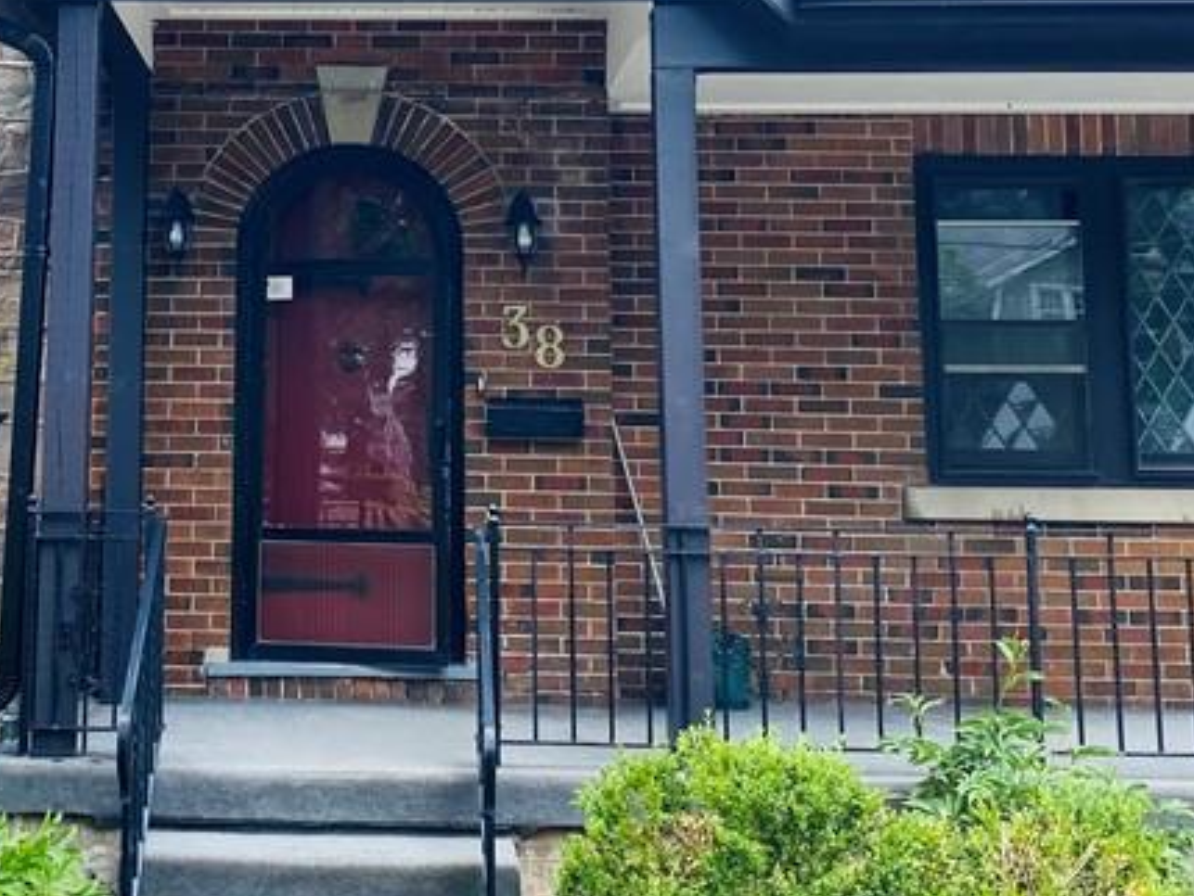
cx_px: 270
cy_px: 142
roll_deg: -0.7
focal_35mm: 62
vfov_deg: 23.2
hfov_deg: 30.6
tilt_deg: +8.8
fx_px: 2139
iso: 32
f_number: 1.8
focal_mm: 4.25
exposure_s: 1/260
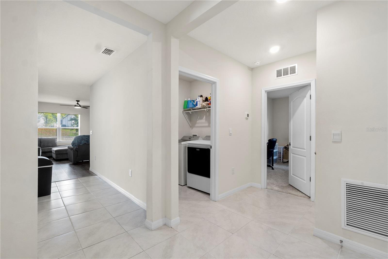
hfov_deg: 100.4
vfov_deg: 77.3
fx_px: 162
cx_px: 194
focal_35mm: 15
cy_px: 130
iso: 100
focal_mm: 10
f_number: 9
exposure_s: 1/4
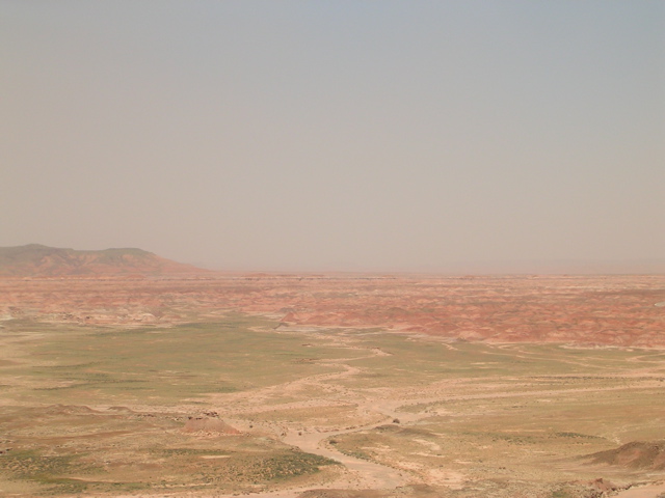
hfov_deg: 17.1
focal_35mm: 115
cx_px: 332
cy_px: 249
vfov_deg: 12.9
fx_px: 2209
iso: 50
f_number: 4.9
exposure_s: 1/553
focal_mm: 17.4
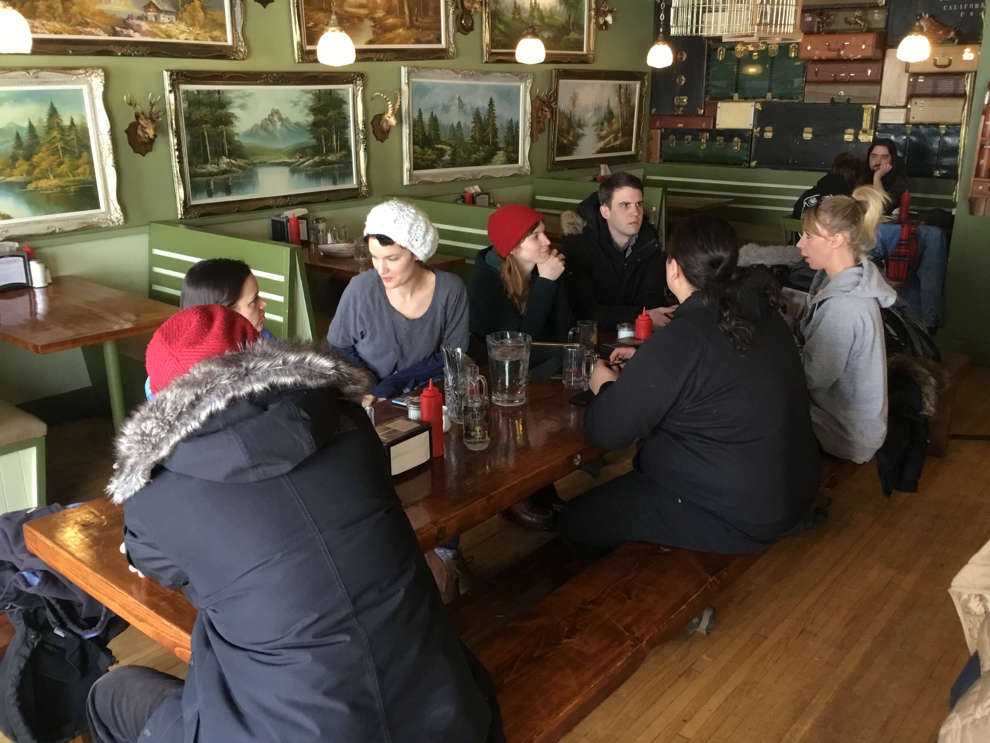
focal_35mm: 31
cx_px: 495
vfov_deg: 45.4
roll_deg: +0.2
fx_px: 887
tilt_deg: -19.6
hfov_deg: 58.4
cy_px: 372
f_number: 2.4
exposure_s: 1/30
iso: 100
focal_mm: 3.3
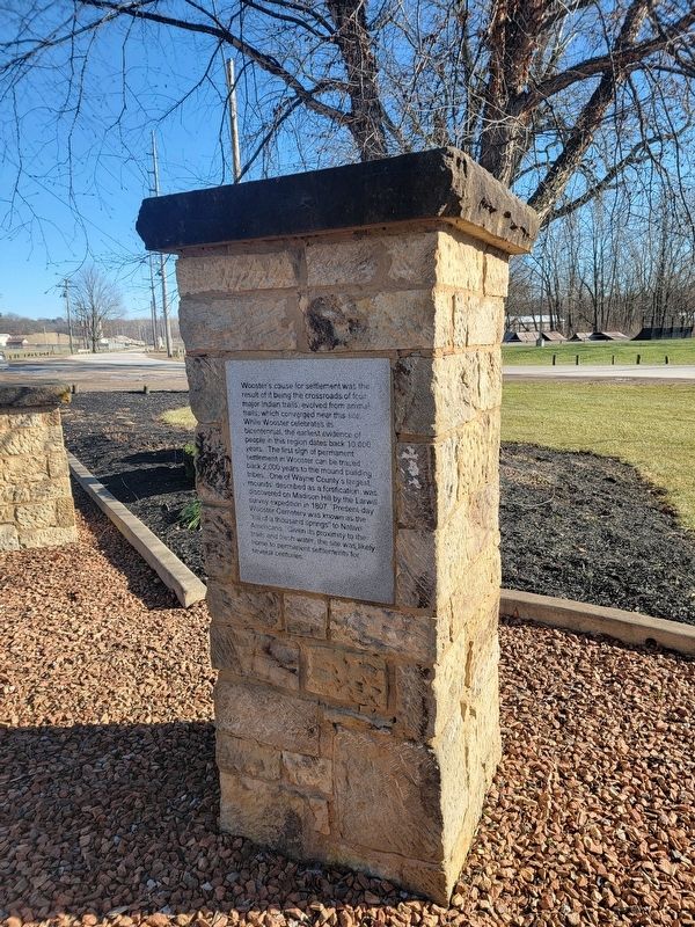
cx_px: 348
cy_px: 464
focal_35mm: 24
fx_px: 642
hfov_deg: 56.8
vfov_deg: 71.6
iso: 16
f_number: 1.8
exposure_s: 1/319
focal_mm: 6.7
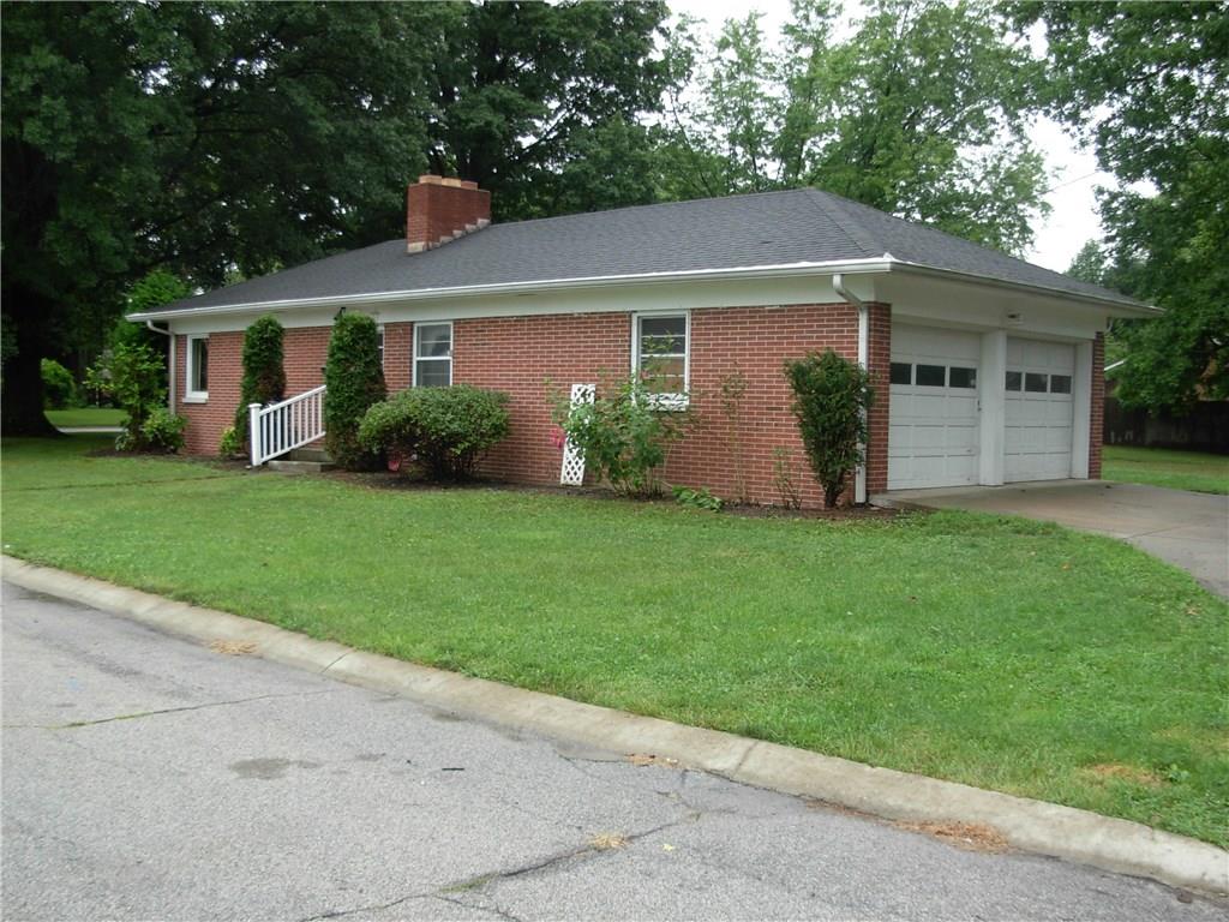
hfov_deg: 49.0
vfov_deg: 37.7
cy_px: 461
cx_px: 614
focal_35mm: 38
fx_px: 1349
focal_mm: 6.3
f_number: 2.9
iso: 79
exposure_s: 1/222
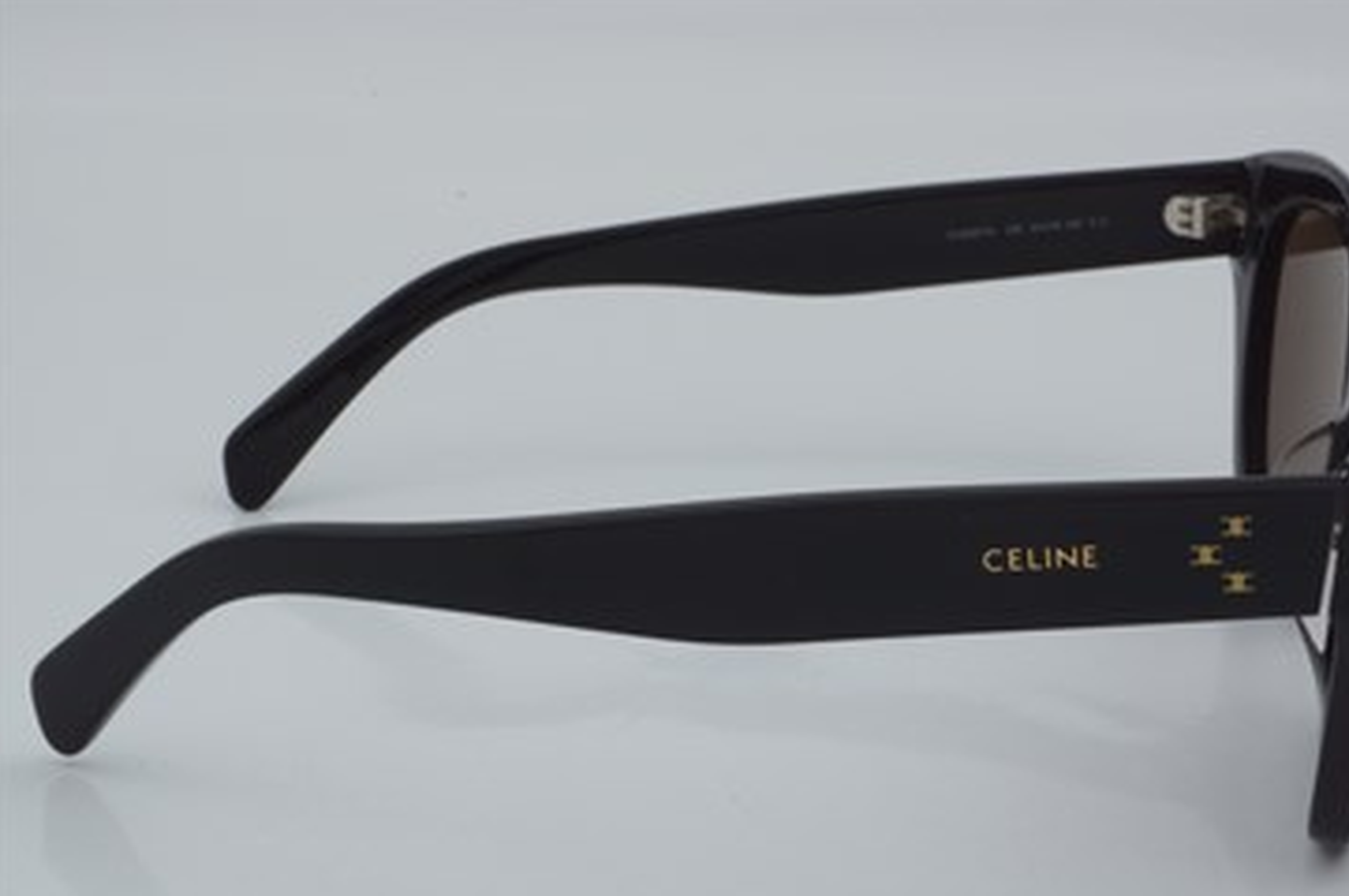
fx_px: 3107
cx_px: 736
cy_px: 474
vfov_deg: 16.4
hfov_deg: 24.5
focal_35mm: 83
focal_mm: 50
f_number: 32
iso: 100
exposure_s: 1/4
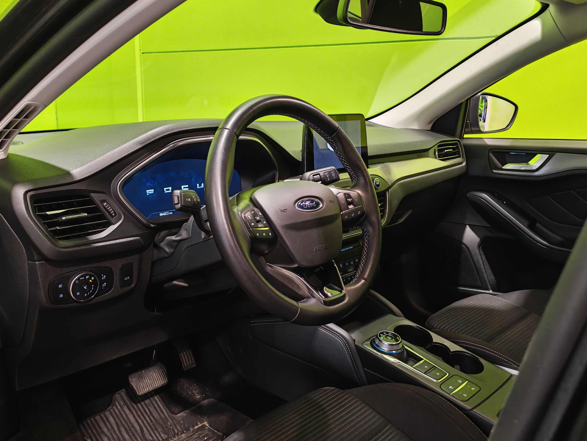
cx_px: 294
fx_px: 594
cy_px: 220
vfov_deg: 40.7
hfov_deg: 52.6
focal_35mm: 35
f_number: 1.9
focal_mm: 6.12
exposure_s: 1/33
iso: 1250
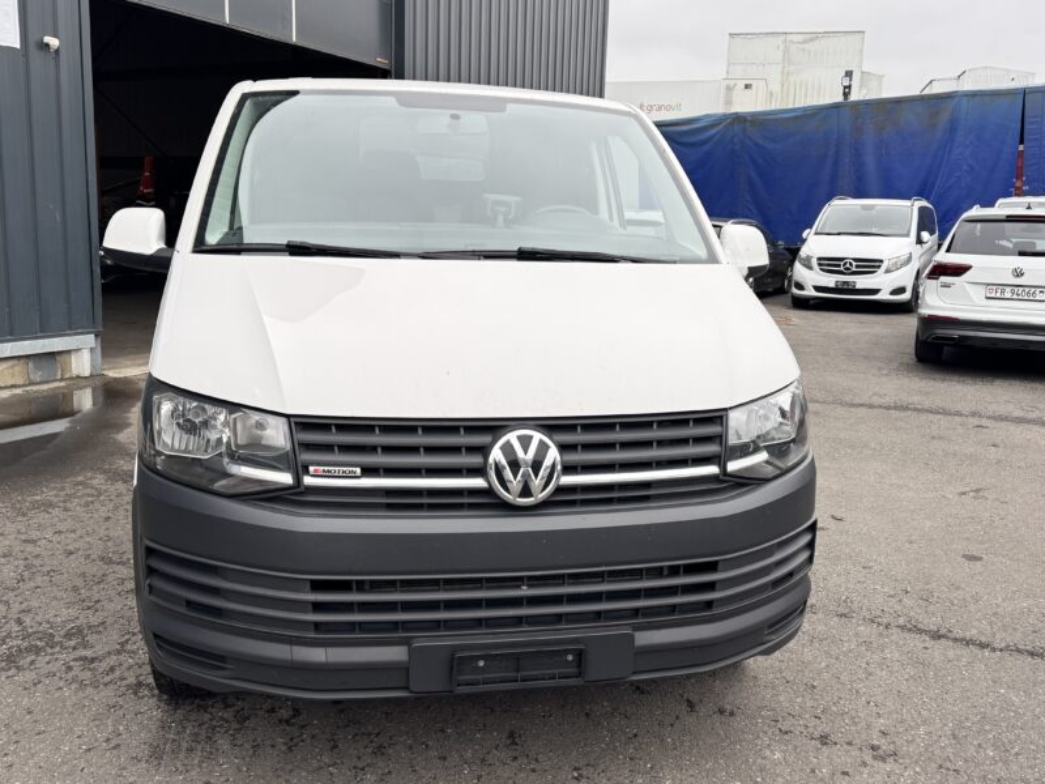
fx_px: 725
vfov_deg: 56.8
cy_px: 392
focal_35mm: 24
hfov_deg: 71.6
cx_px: 522
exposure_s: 1/404
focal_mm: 6.76
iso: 80
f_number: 1.78
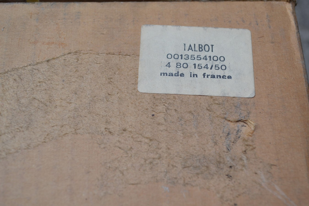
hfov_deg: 35.1
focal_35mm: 57
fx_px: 489
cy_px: 103
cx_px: 154
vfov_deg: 23.8
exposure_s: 1/125
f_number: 5.6
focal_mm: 38
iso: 100
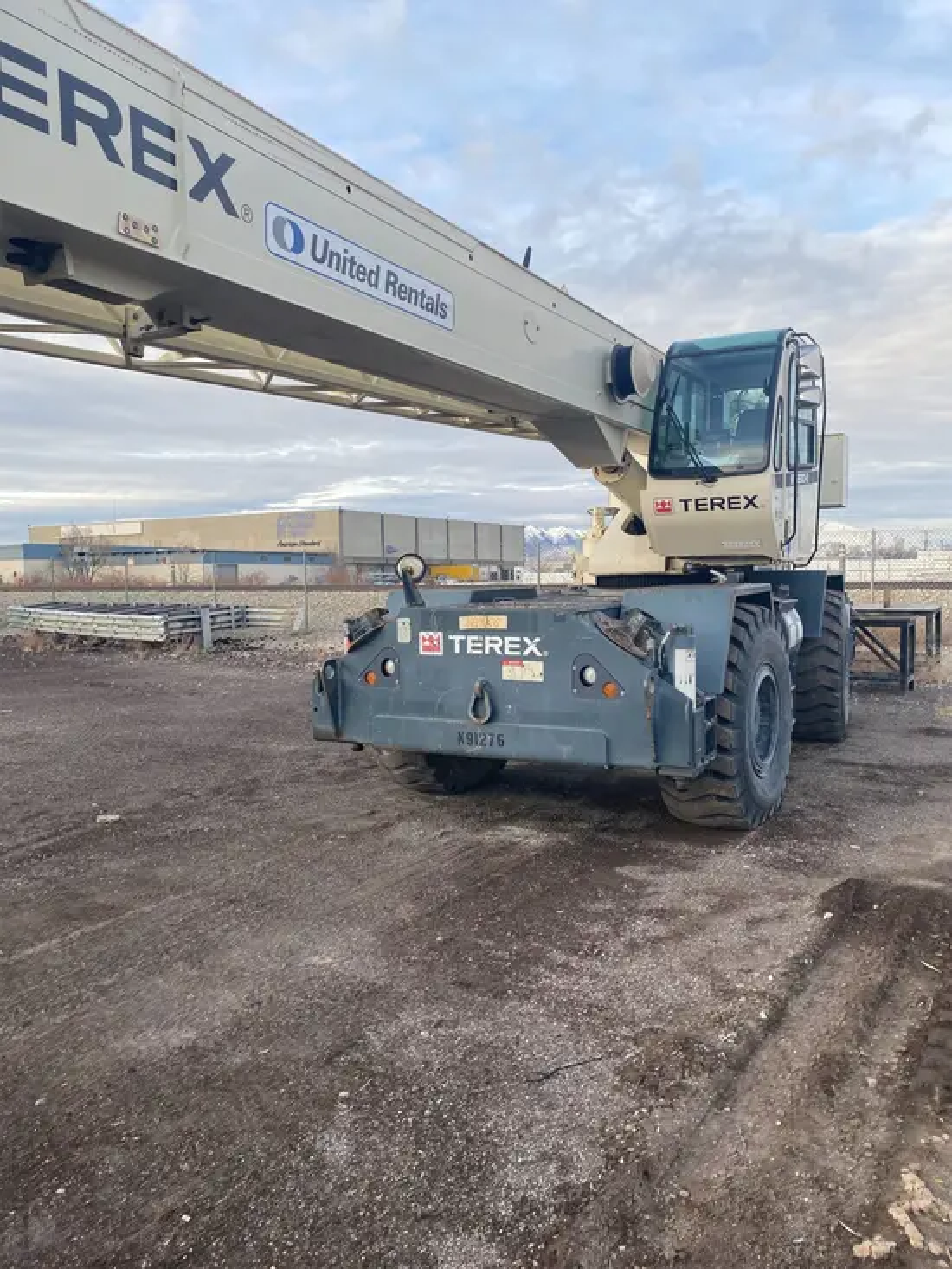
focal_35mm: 26
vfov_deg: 67.3
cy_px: 634
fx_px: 953
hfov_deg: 53.1
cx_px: 476
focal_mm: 4.25
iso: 32
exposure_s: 1/428
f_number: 1.8
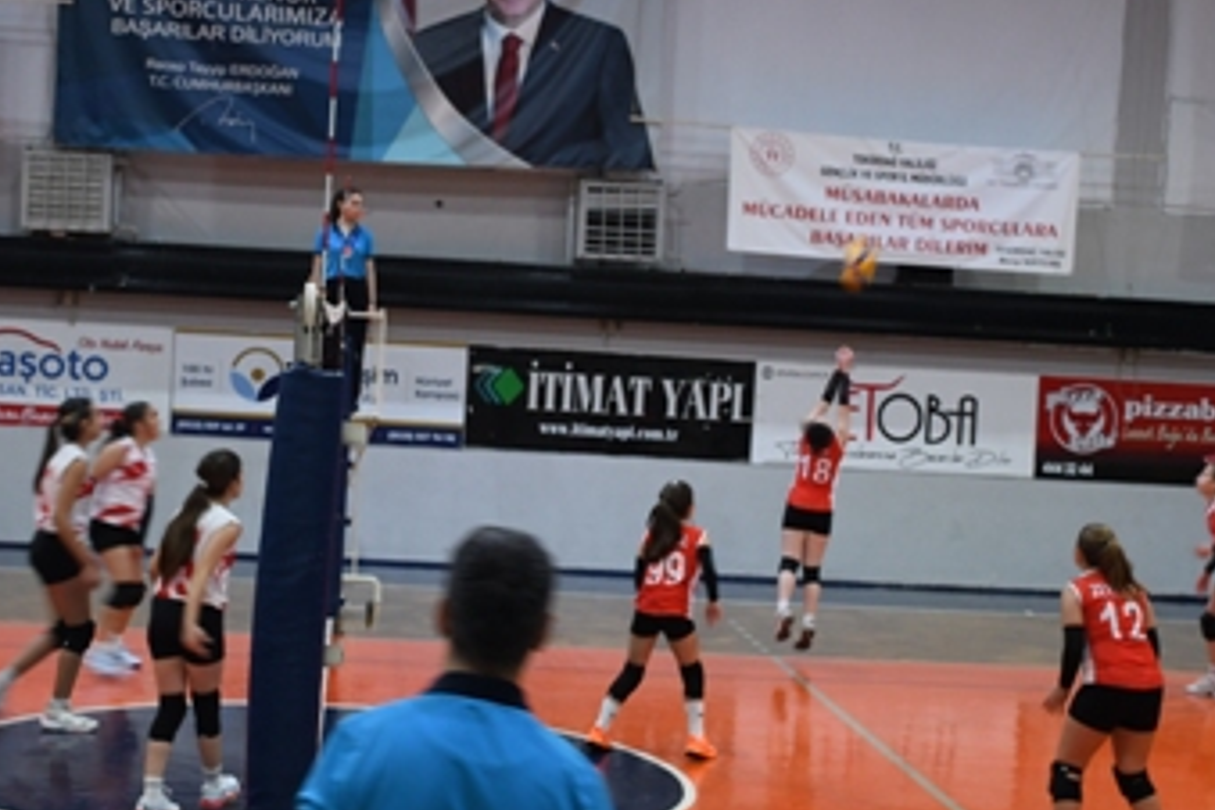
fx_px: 2295
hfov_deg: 29.6
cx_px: 559
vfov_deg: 20.0
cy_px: 461
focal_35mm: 68
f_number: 3.8
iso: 800
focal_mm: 24
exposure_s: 1/25
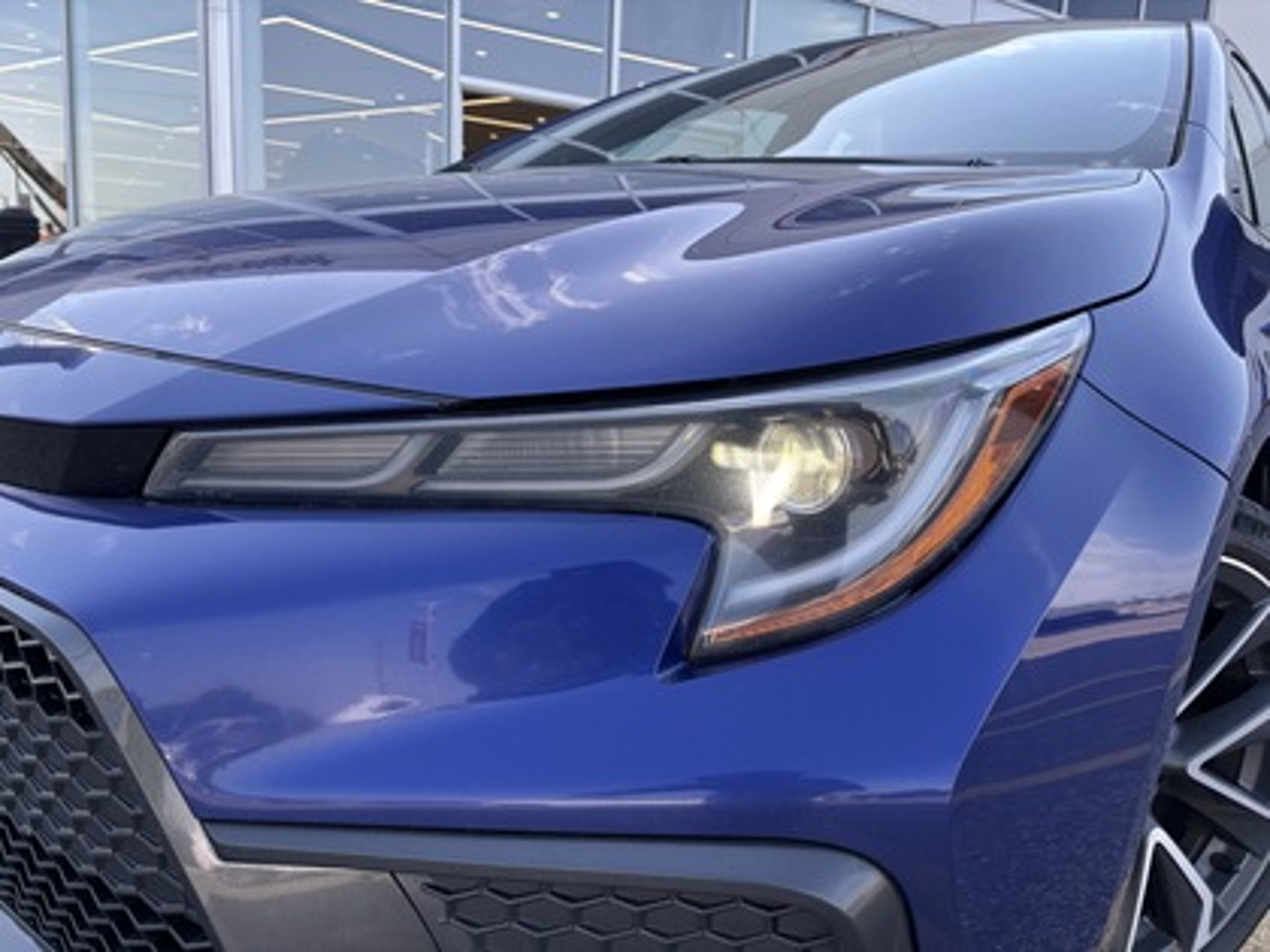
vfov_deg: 53.1
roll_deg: -2.7
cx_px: 635
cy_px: 476
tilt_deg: -9.7
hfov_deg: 67.3
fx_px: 954
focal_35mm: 26
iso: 50
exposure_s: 1/591
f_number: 1.6
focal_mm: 5.96
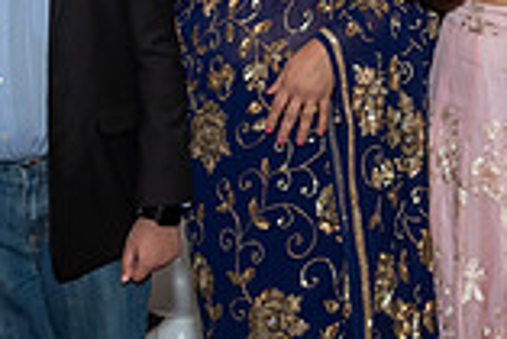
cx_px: 771
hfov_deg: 15.0
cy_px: -24
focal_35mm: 126
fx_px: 1776
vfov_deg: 10.8
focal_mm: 20
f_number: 8
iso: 500
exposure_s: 1/250
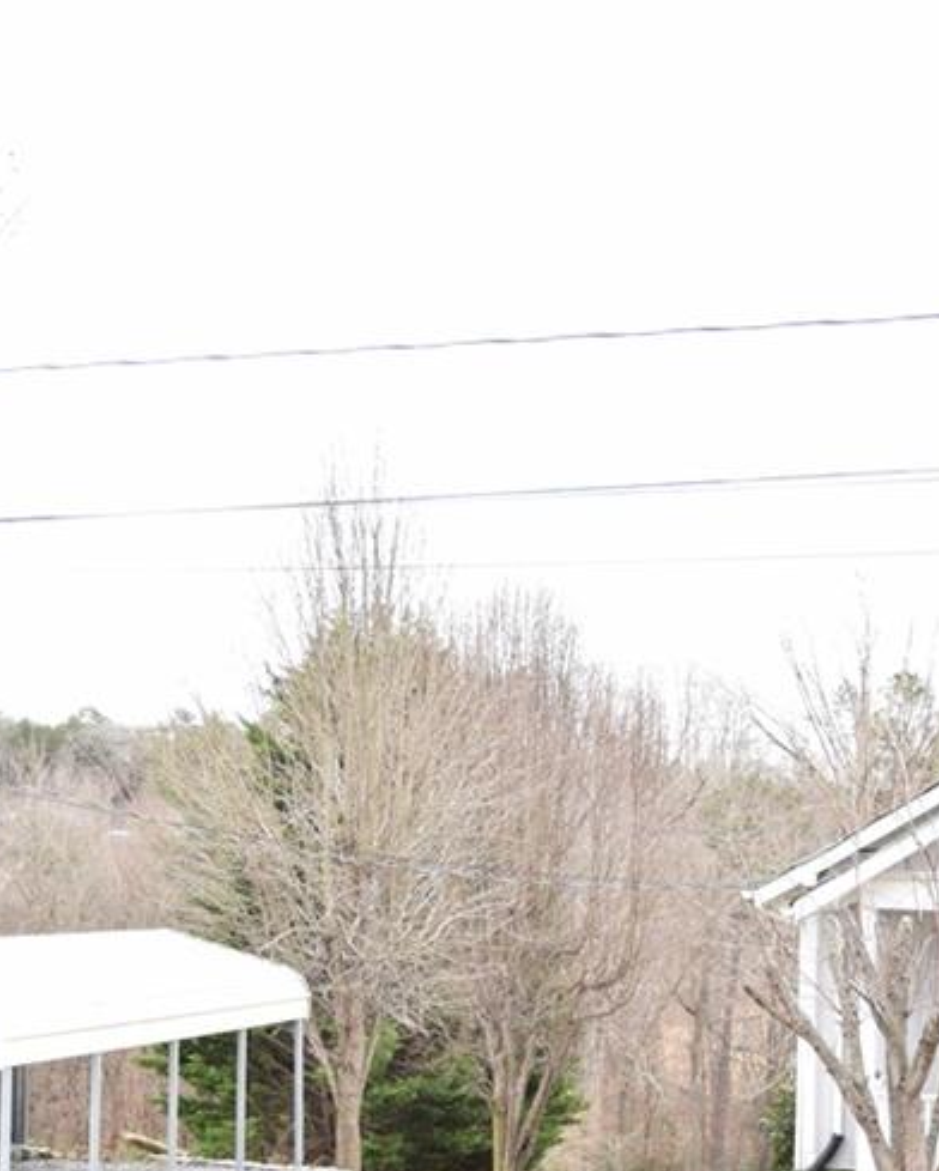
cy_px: 762
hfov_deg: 28.6
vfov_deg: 35.1
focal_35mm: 53
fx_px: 1839
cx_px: 549
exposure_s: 1/200
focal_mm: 18
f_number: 3.5
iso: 200
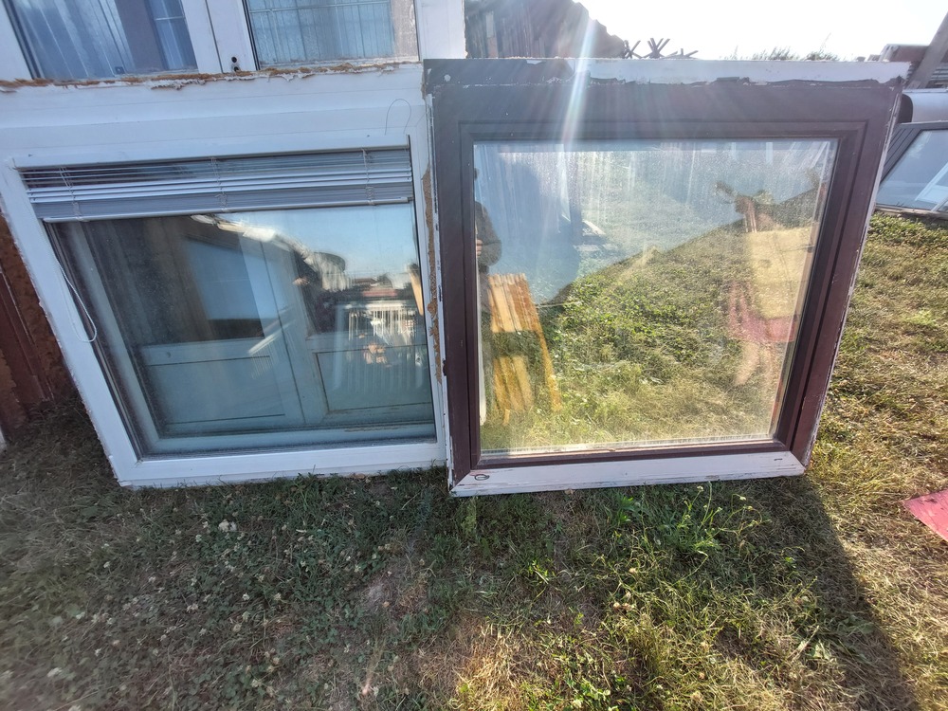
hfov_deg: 106.2
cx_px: 474
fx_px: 356
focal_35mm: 13
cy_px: 356
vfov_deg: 89.9
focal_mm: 1.74
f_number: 2.2
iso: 50
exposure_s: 1/397
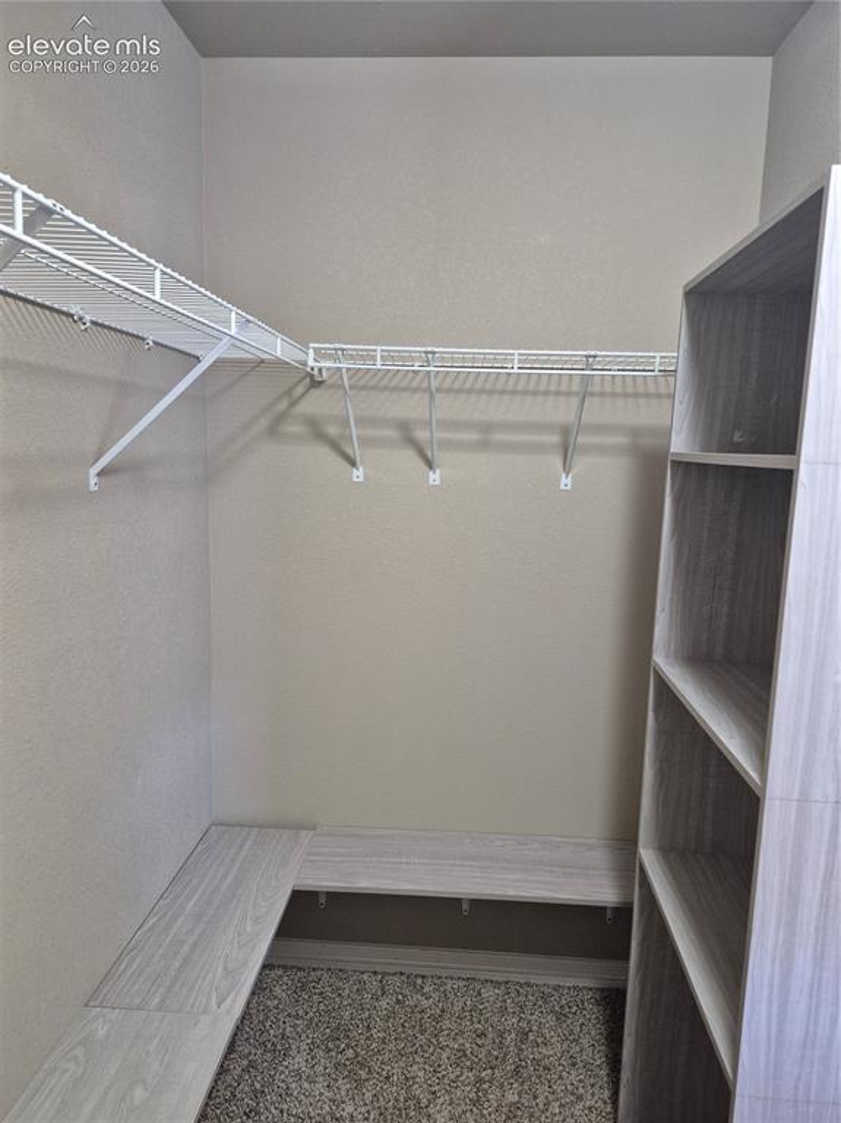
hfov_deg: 58.8
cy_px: 562
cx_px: 420
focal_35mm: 23
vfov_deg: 74.0
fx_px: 746
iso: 800
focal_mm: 5.4
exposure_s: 1/120
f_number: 1.8
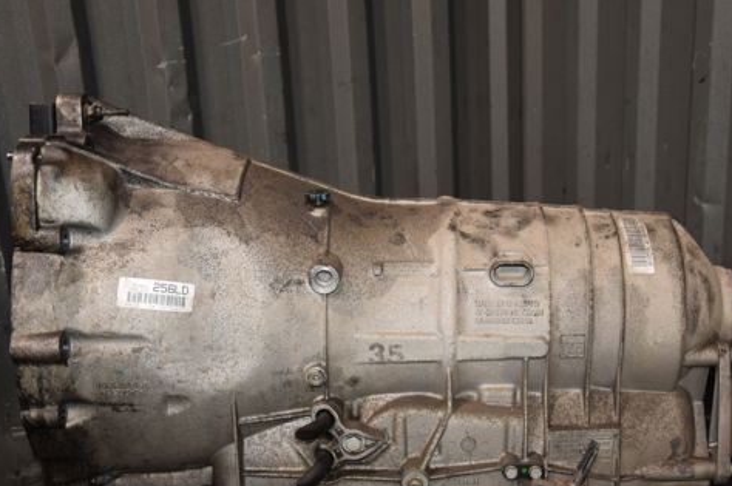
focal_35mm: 51
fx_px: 1029
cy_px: 301
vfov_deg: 26.5
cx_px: 425
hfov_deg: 39.0
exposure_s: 1/60
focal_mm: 25
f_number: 5
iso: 800
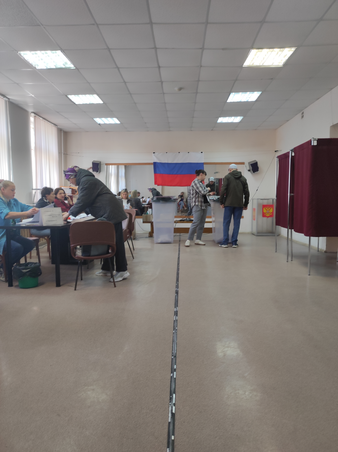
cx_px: 169
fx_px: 326
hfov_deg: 54.8
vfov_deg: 69.4
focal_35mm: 25
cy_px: 226
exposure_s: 1/50
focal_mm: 4.7
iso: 124
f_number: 1.79
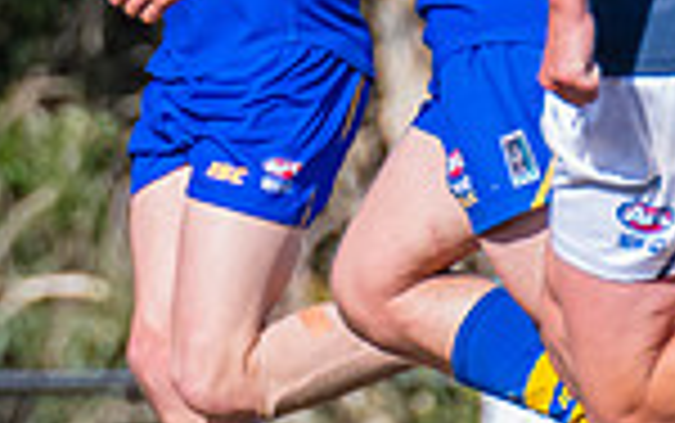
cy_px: -156
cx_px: -981
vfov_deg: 0.5
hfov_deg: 0.7
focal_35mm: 2800
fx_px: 51547
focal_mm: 420
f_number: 8
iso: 800
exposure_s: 1/2000
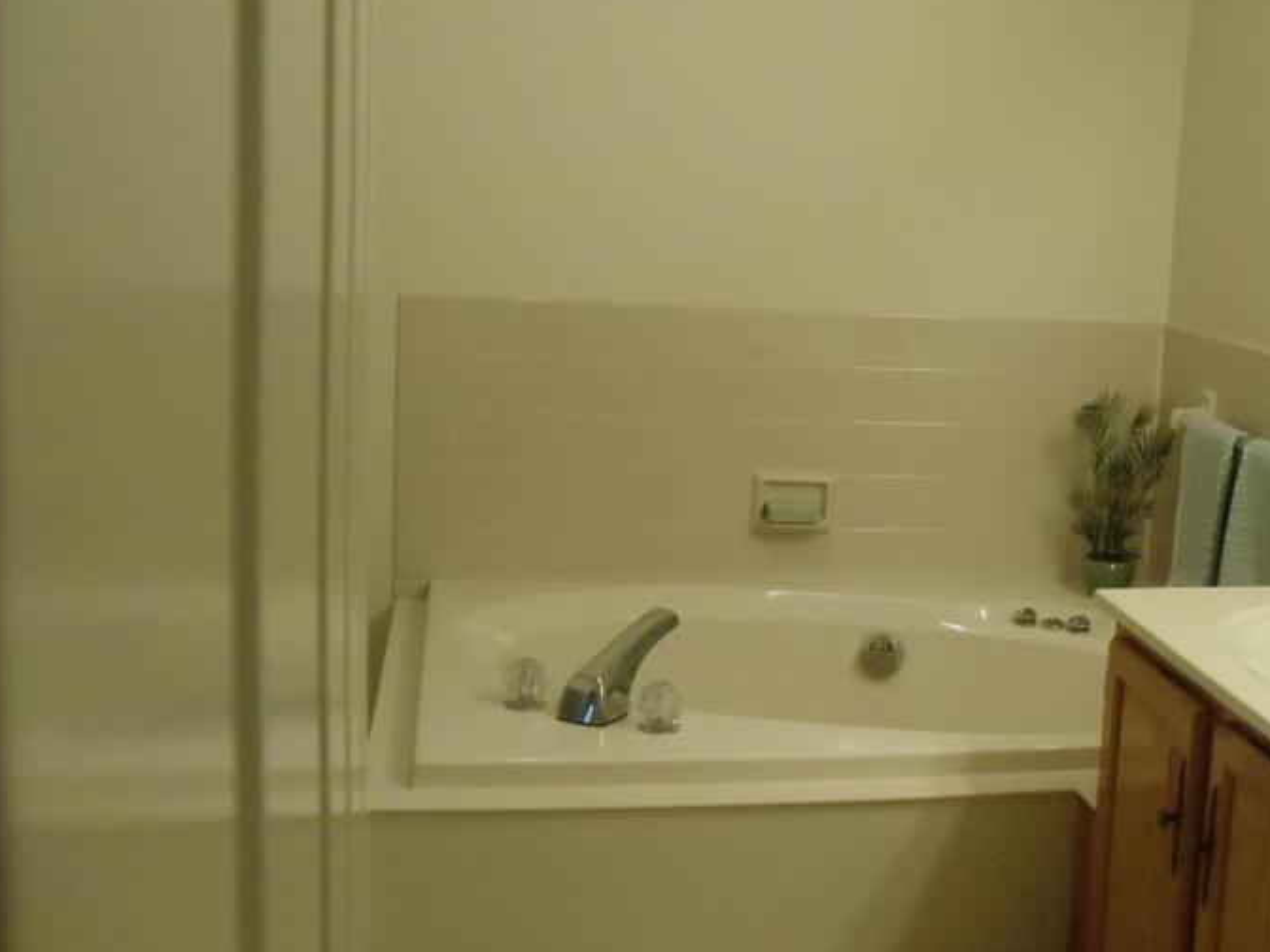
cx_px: 915
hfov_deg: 28.6
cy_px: 444
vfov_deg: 21.9
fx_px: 2458
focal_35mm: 67
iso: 800
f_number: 3.5
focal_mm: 6
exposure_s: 1/60
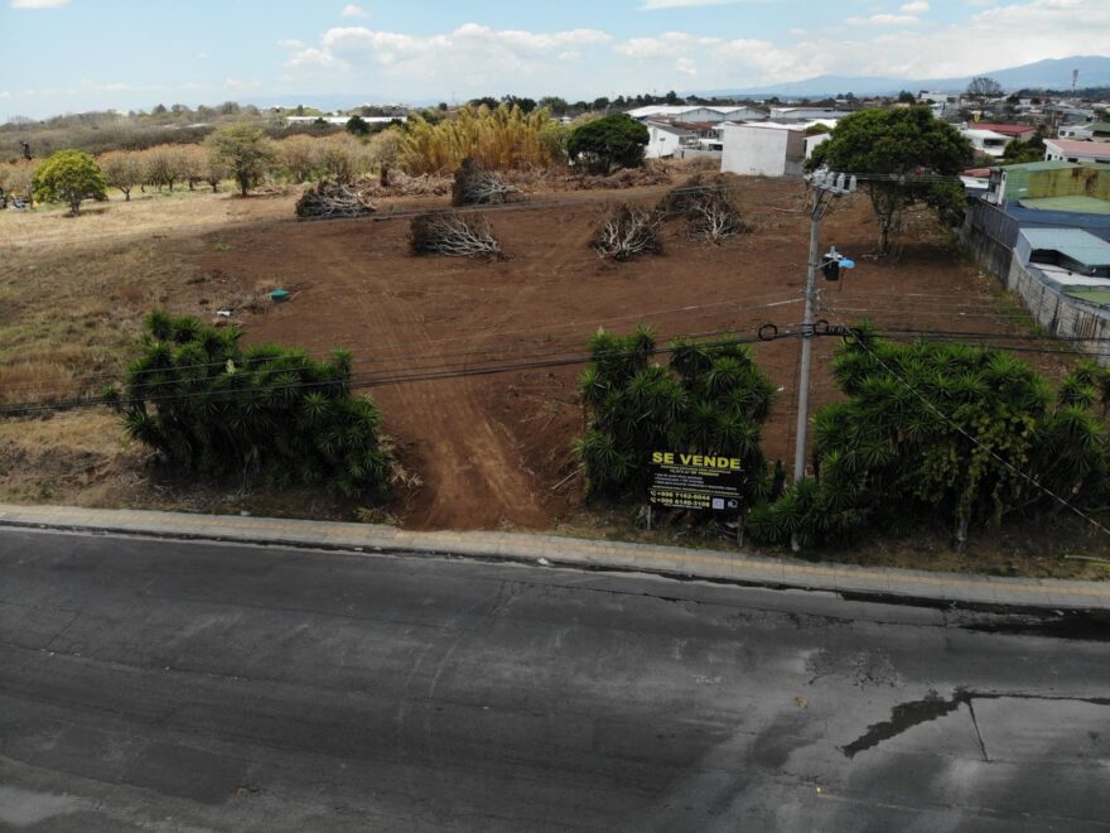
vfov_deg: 56.8
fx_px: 770
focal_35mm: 24
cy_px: 416
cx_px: 555
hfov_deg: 71.6
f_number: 2.8
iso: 100
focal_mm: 4.5
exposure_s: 1/798
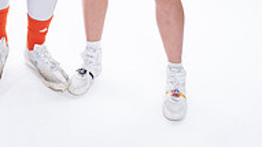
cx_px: 69
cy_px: -157
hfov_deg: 25.1
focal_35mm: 84
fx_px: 583
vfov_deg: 12.5
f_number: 5.6
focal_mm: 34
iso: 400
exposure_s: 1/250
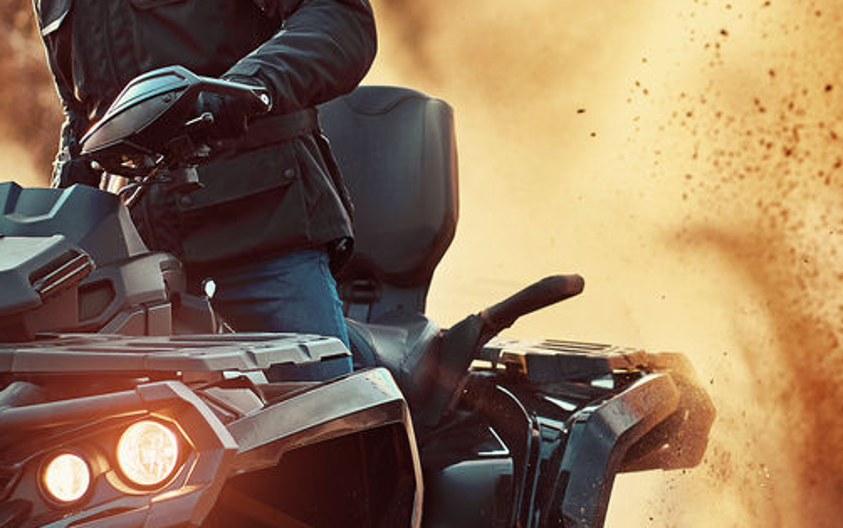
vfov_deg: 5.9
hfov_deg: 9.5
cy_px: 388
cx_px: 344
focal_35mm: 221
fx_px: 5078
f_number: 3.2
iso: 200
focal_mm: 85
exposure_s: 1/1000
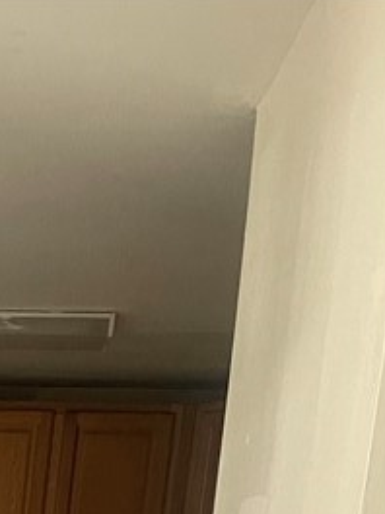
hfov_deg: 13.4
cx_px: -350
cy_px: 991
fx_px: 1438
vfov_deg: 16.2
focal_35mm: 97
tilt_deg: -12.0
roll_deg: -3.4
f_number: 1.6
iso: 250
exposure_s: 1/60
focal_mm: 5.1
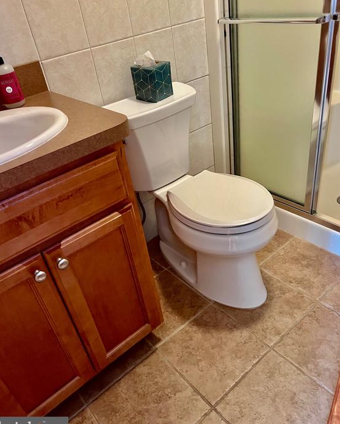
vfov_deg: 62.2
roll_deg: +10.4
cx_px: 168
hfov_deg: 51.5
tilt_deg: -34.1
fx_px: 352
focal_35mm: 28
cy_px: 208
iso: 400
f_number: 1.5
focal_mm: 5.7
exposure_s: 1/40
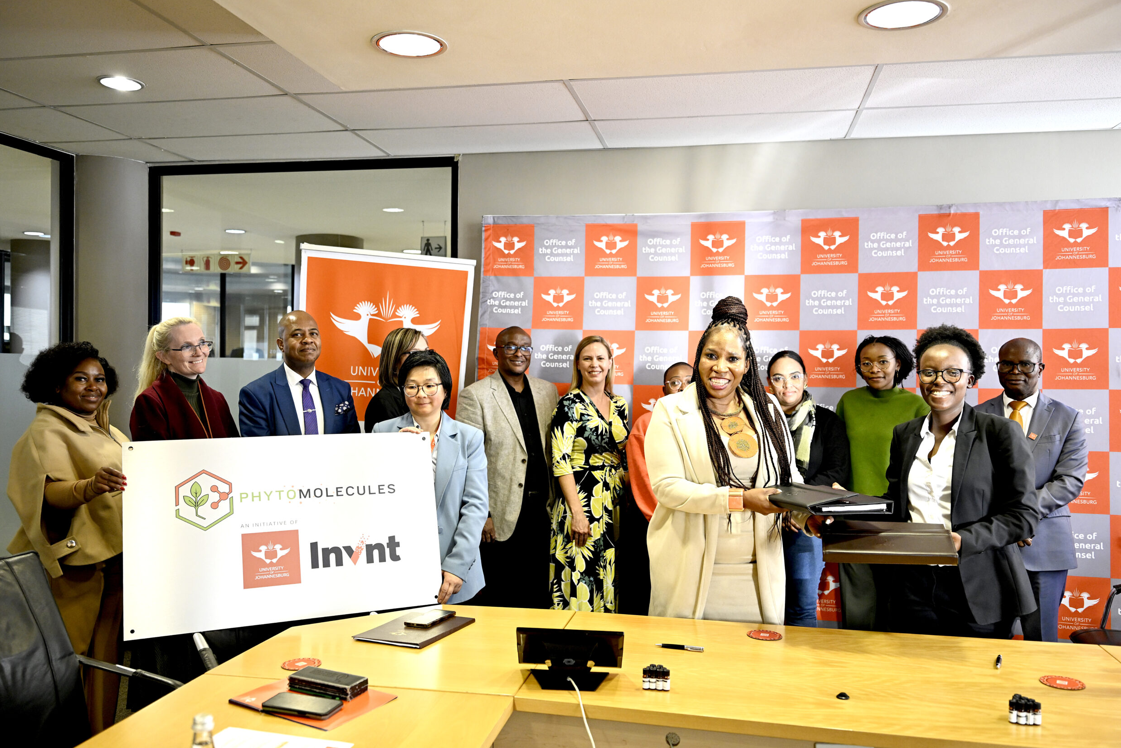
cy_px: 382
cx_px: 544
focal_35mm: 29
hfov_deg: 63.6
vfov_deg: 45.0
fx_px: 903
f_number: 2.8
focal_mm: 28
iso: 2000
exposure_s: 1/125
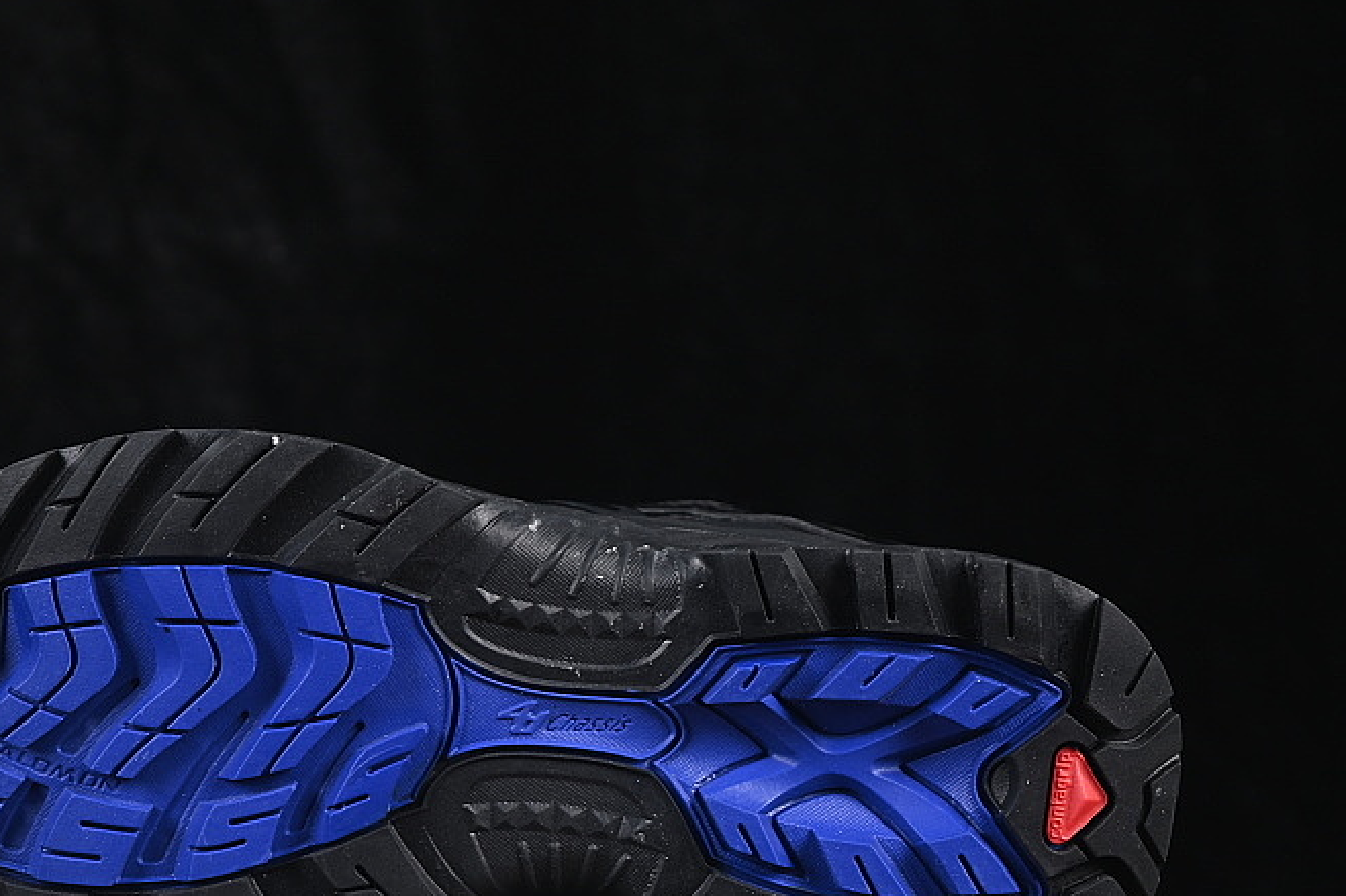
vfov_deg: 11.1
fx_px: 4597
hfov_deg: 16.6
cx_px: 492
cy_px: 545
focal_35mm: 123
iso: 160
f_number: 6.3
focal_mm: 50
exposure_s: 1/60
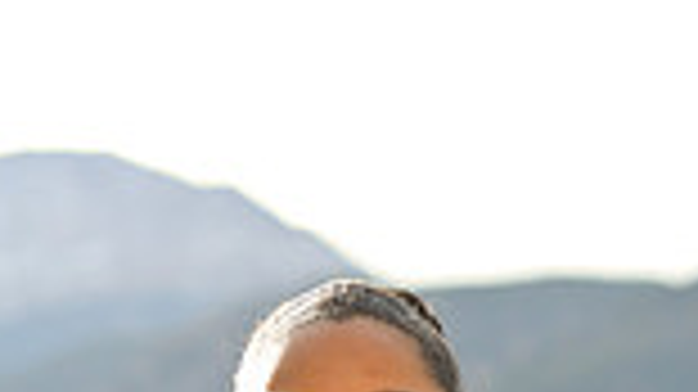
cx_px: 376
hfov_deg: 8.4
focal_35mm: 258
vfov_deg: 4.6
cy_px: 991
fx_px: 4773
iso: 400
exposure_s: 1/800
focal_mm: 85
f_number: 4
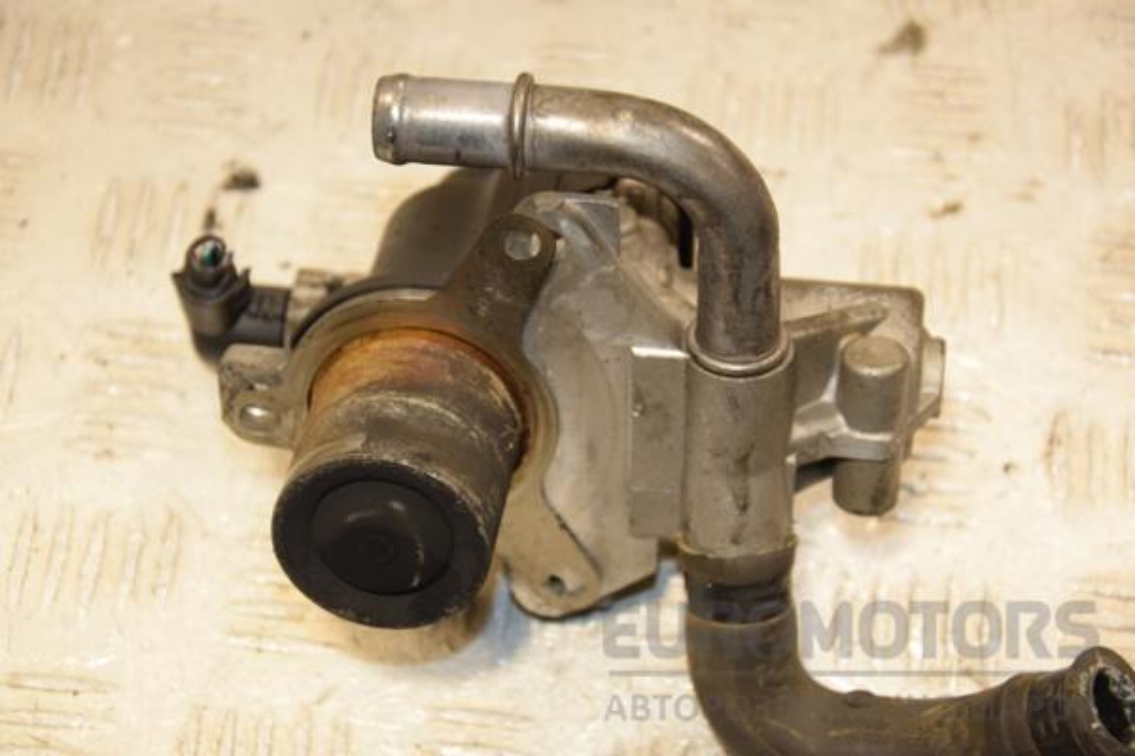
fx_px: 2932
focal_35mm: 93
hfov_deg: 21.9
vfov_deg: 14.7
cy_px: 378
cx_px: 568
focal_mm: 62
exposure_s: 1/200
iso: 800
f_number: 5.6
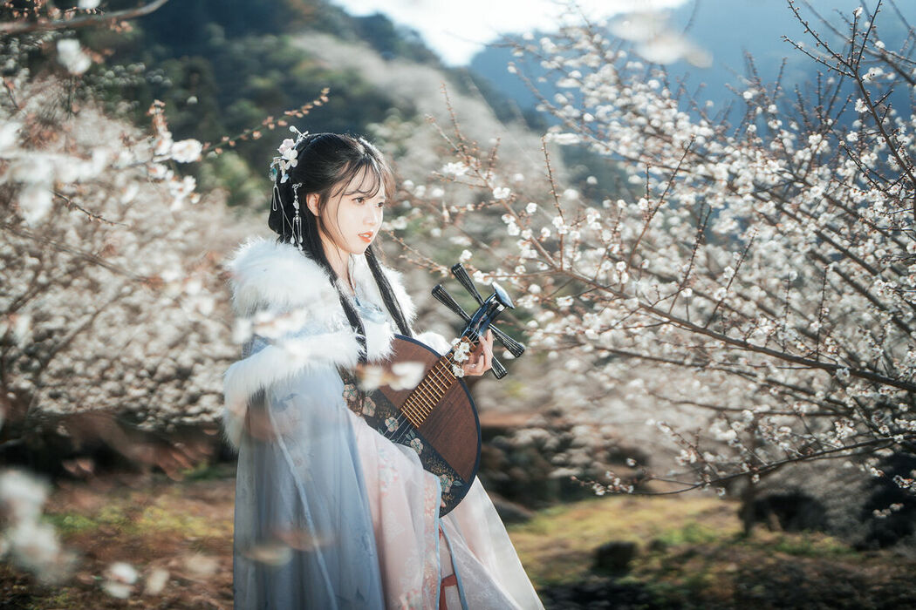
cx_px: 458
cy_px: 305
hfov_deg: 39.6
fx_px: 1272
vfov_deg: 27.0
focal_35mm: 50
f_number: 1.2
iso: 100
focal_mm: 50
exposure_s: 1/8000
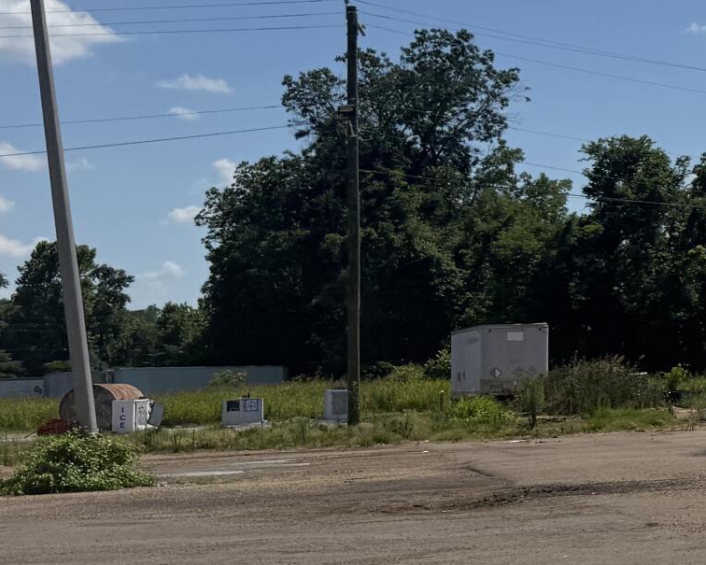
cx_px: 1353
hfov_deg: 16.4
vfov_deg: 16.5
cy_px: 228
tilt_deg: +0.5
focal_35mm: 93
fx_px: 1943
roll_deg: +2.4
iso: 80
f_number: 1.78
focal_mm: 6.76
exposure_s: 1/10309
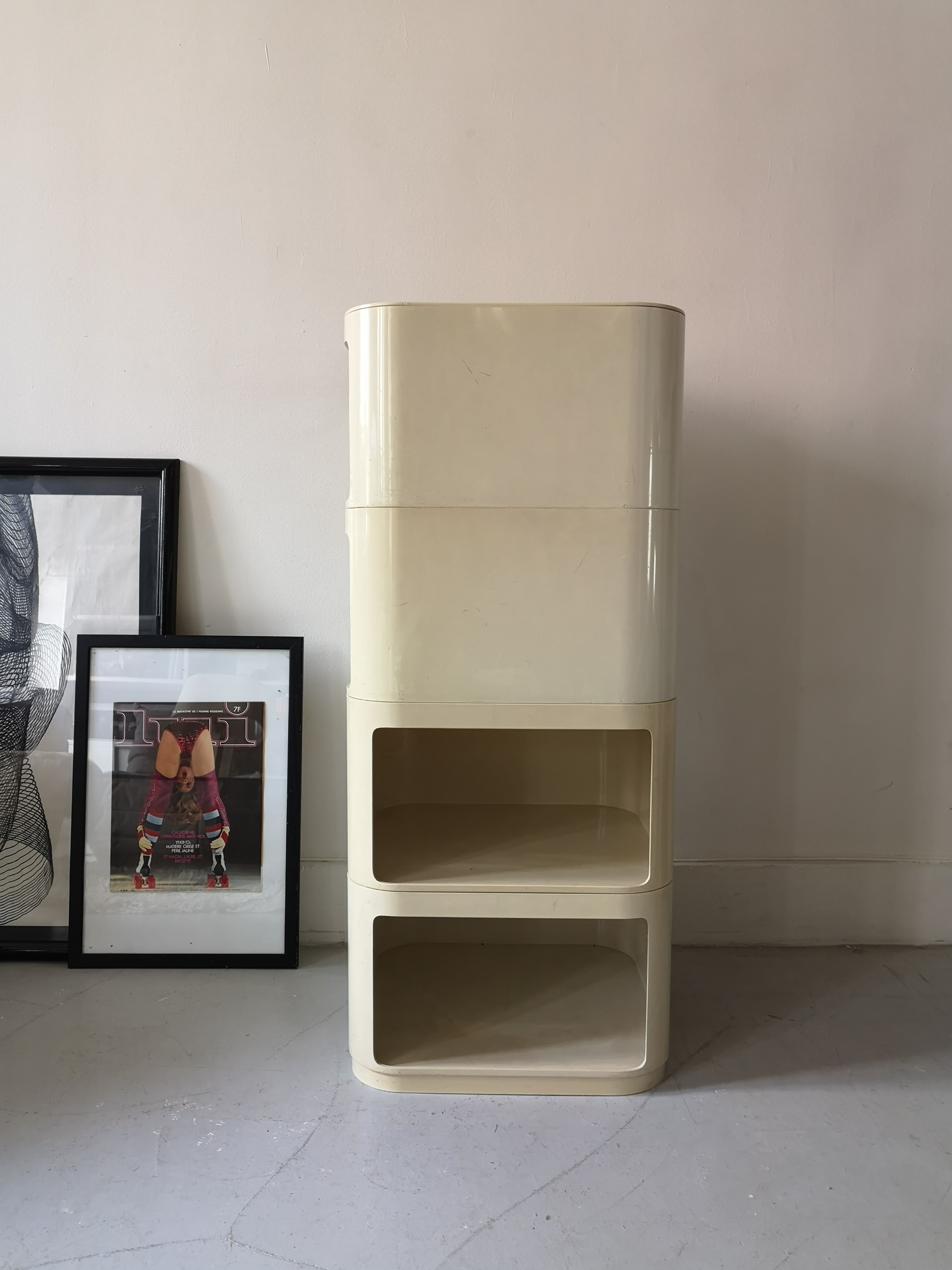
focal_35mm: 27
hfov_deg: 51.4
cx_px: 476
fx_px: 990
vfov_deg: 65.3
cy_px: 635
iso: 160
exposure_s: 1/33.3
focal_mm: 3.95
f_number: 1.8
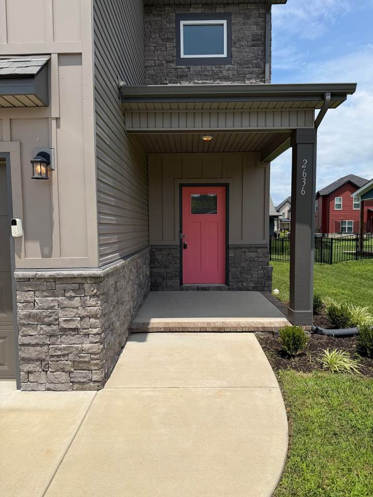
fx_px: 345
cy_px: 248
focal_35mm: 24
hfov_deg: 56.8
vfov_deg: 71.6
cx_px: 186
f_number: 1.78
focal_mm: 6.76
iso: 80
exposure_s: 1/6173
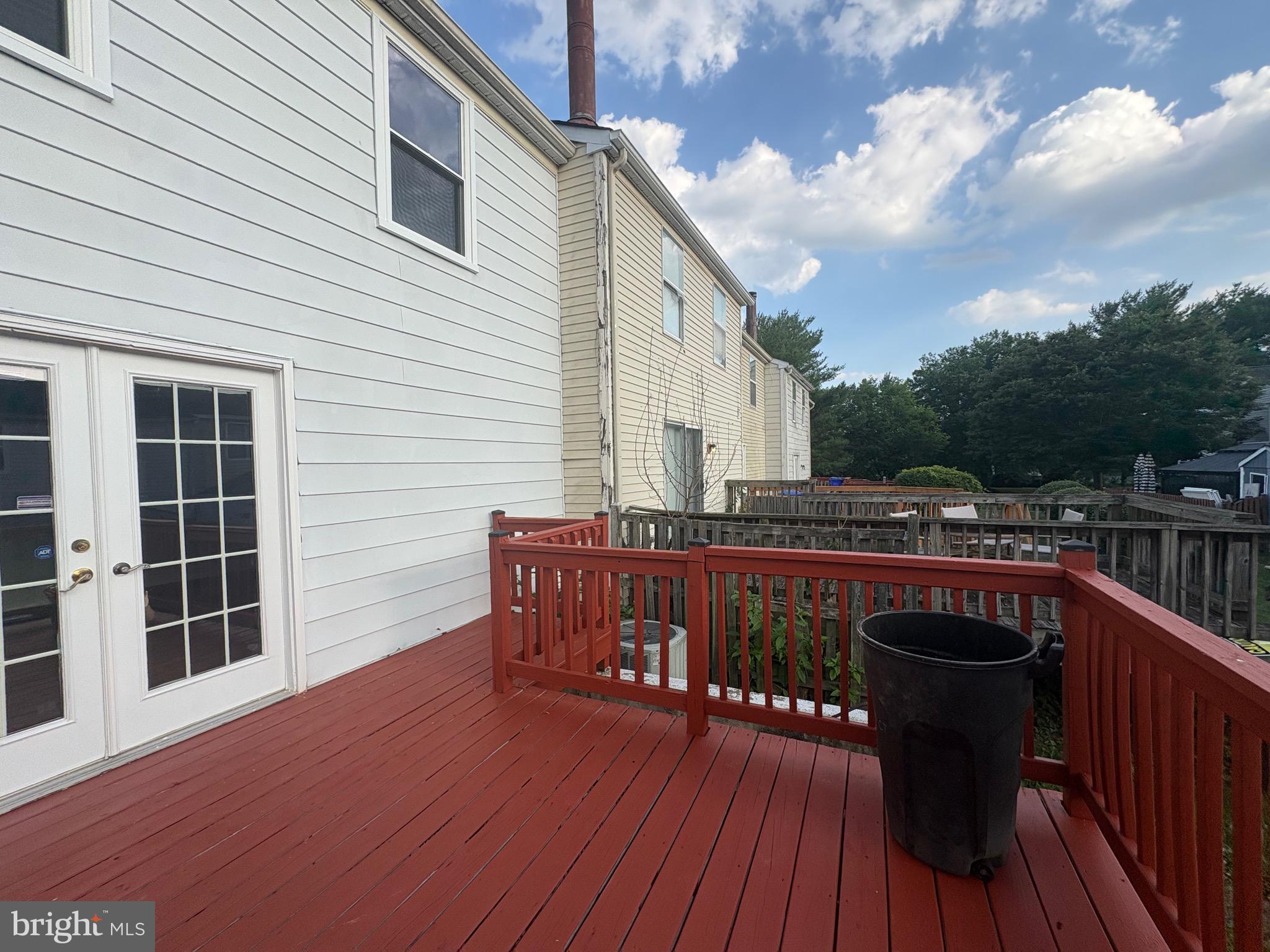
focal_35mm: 14
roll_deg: +1.1
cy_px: 476
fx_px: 514
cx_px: 635
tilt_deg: +0.0
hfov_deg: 102.1
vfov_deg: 85.7
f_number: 2.2
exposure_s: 1/787
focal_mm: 2.22
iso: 40
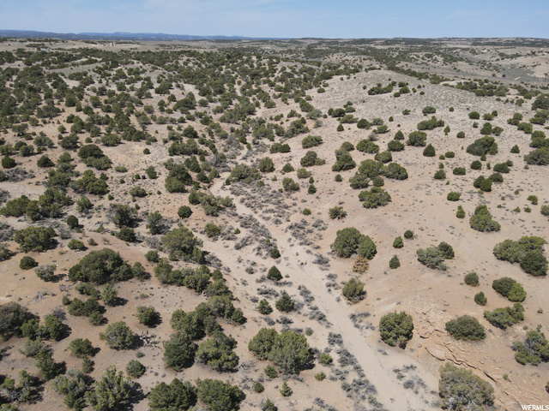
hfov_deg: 71.6
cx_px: 274
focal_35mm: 24
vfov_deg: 56.8
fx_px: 381
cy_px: 206
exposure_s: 1/800
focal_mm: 4.5
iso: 110
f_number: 2.8
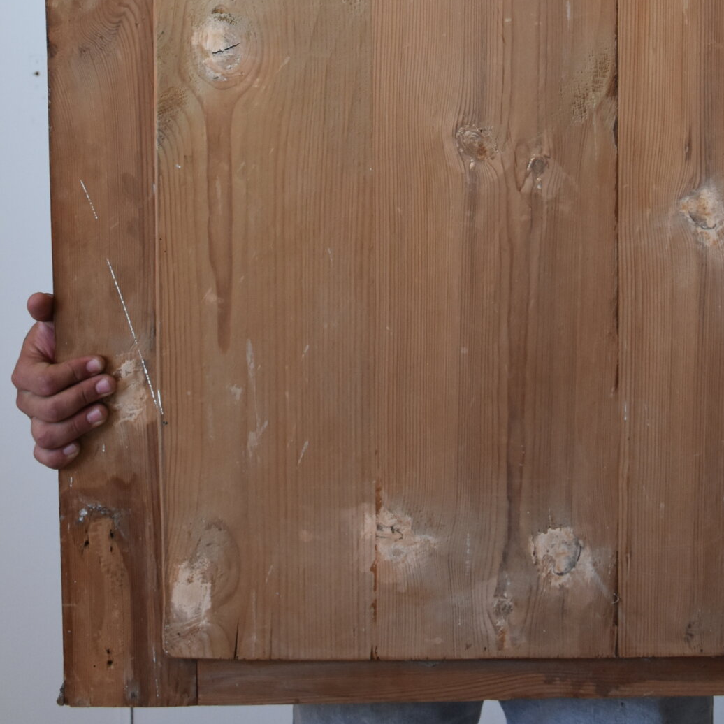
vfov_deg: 25.1
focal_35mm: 63
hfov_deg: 27.2
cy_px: -103
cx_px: 440
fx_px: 1491
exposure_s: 1/100
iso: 800
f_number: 5
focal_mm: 20
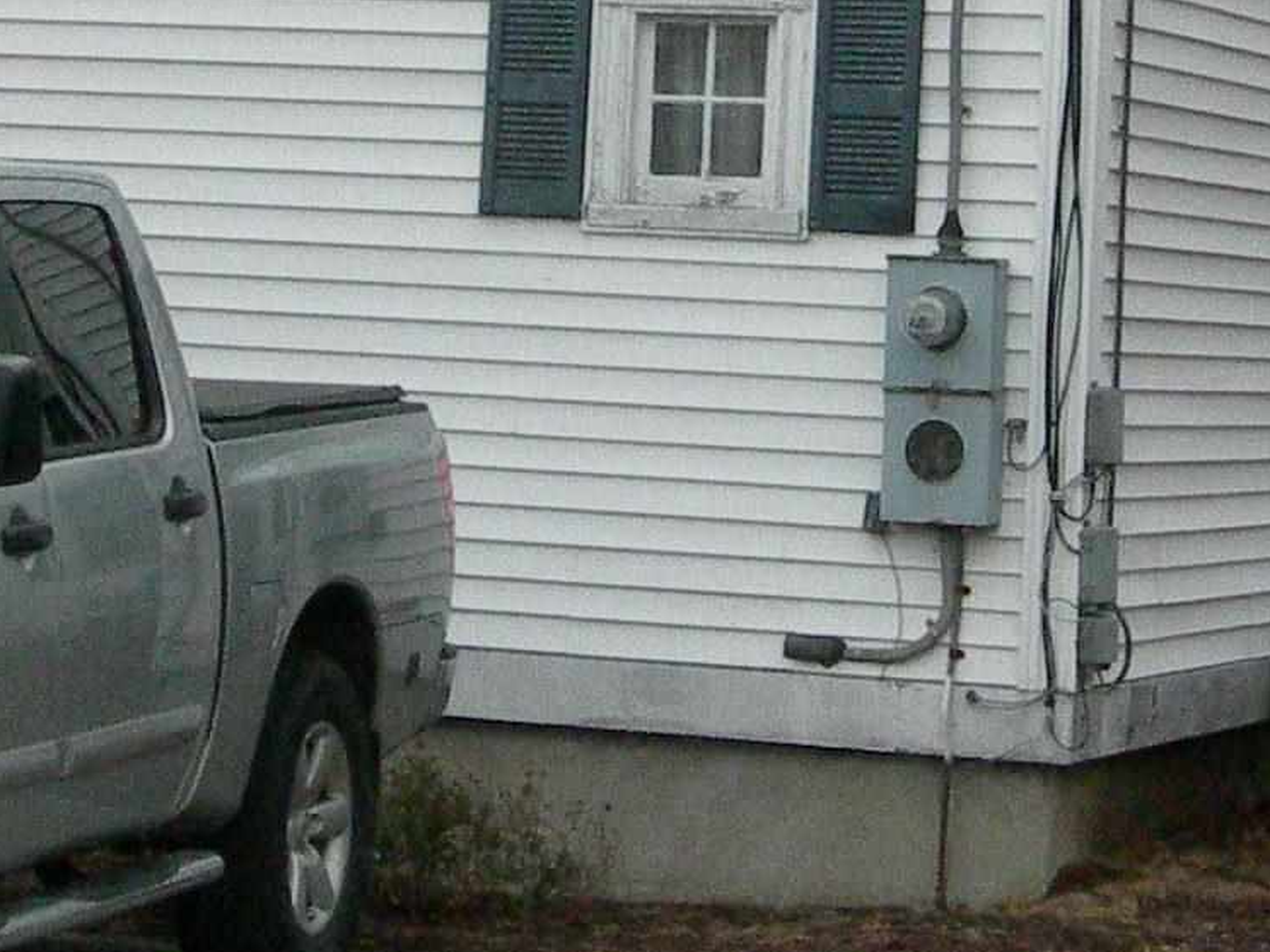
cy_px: -142
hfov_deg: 12.6
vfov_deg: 9.3
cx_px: 538
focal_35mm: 157
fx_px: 5760
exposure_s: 1/789
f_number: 4.8
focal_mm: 7.8
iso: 400
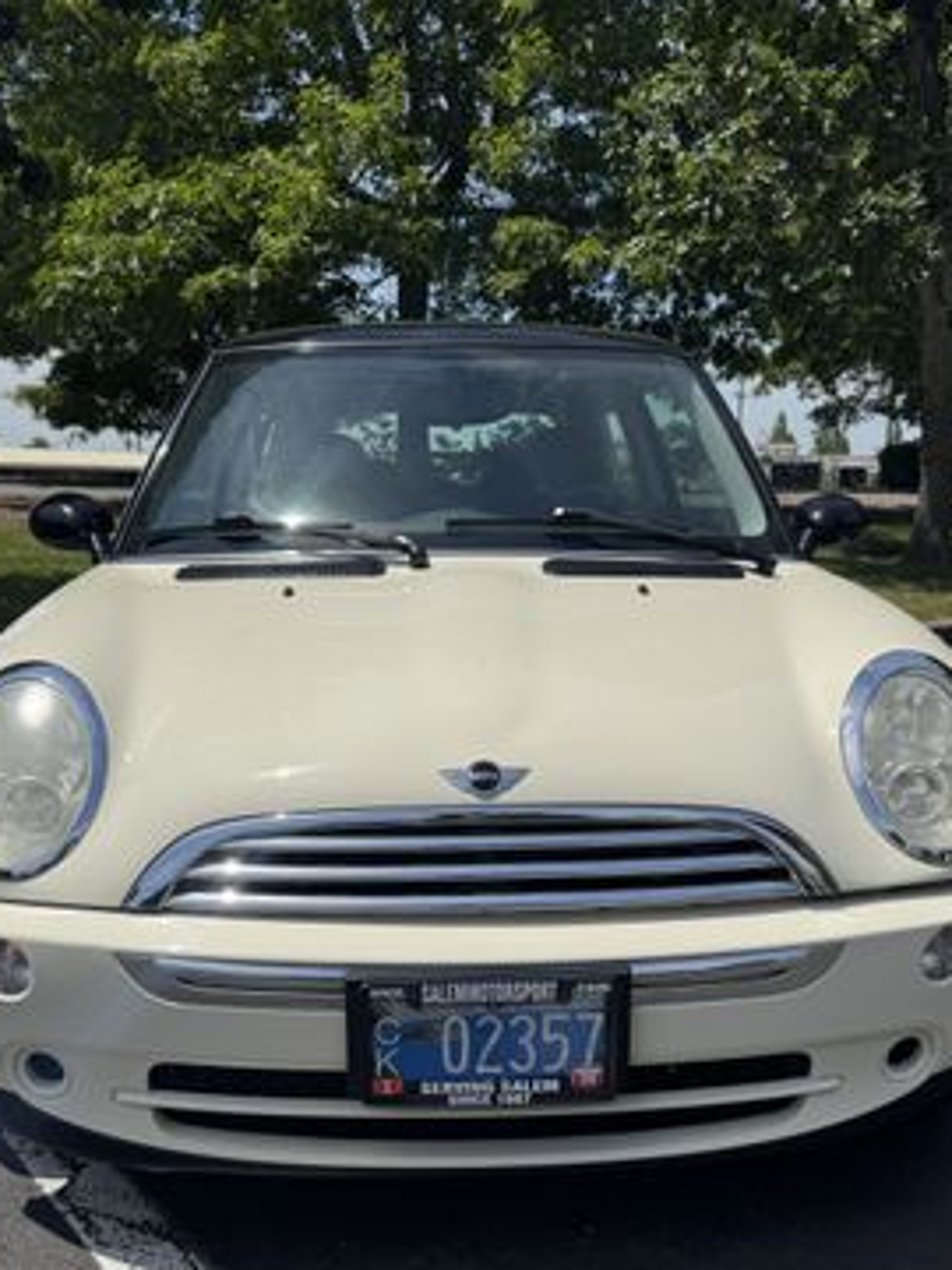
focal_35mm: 32
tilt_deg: -14.3
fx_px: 1173
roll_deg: +1.1
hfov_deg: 44.2
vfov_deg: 56.2
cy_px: 790
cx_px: 472
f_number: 1.78
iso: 80
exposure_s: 1/9009
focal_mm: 6.76
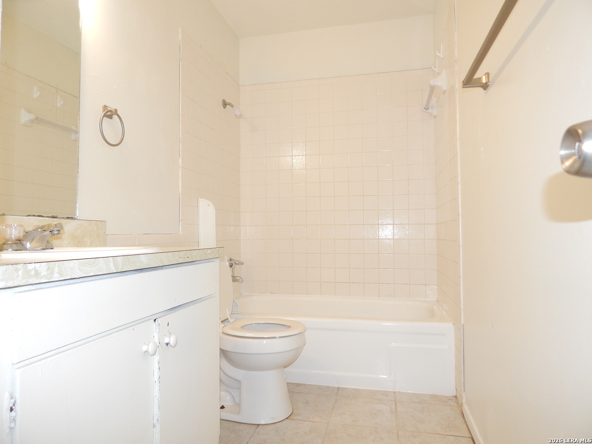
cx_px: 296
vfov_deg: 58.9
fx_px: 393
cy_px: 222
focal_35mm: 23
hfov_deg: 73.9
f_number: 3
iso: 200
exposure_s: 1/30
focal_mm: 4
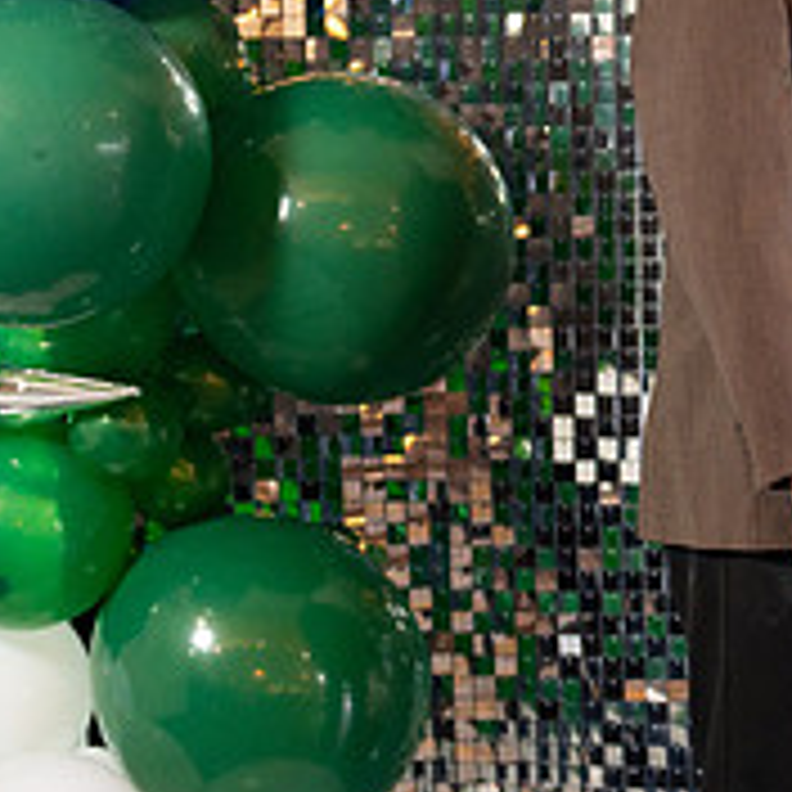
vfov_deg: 11.6
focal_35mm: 150
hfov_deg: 11.3
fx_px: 3883
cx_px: 1040
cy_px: 346
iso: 800
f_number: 1.2
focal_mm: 50
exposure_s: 1/320
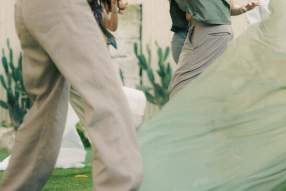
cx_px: 239
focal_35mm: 110
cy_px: -15
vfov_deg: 12.3
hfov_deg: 18.4
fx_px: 874
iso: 500
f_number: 1.4
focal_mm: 50
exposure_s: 1/500
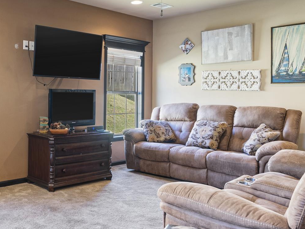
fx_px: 344
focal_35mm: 39
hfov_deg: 46.0
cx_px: 73
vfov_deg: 36.8
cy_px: 103
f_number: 9
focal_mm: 16
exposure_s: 1.3
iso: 640
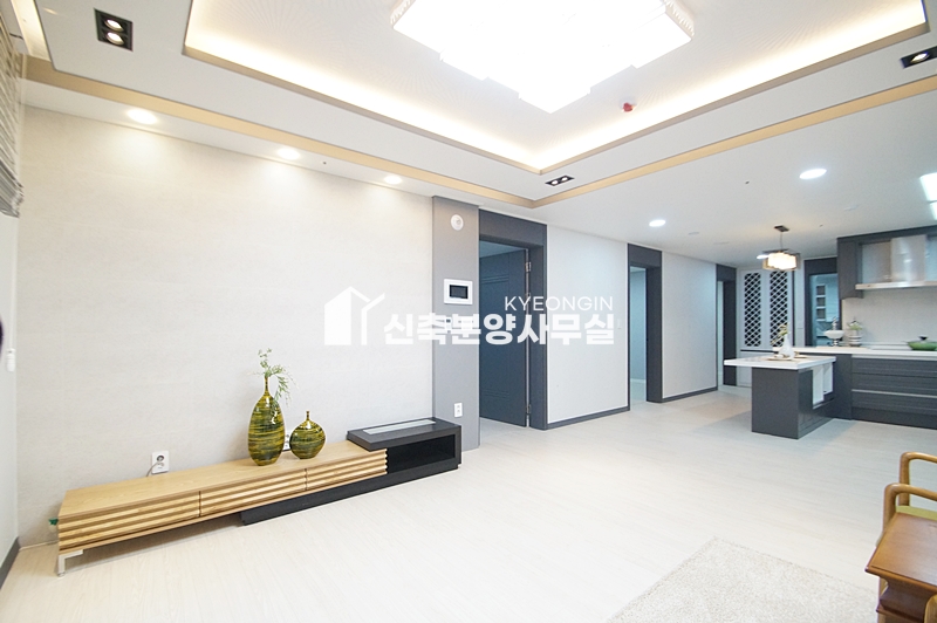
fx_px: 390
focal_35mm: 15
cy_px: 312
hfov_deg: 100.4
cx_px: 468
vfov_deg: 77.2
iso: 1600
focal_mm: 10
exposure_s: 1/200
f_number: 4
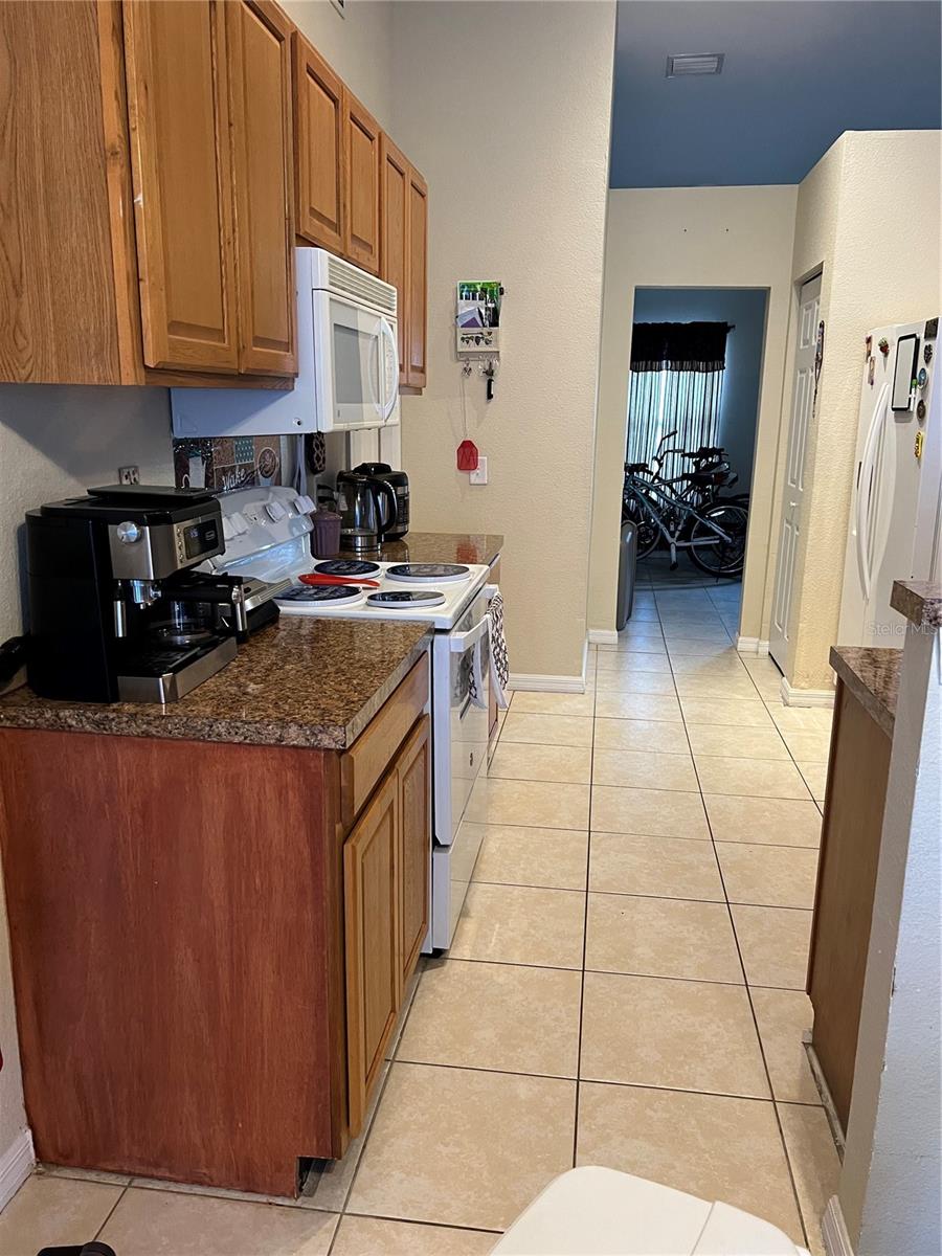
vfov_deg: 67.3
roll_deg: -1.9
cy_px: 628
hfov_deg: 53.1
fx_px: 943
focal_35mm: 26
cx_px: 471
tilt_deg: -12.9
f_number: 1.5
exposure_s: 1/60
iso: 320
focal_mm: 5.7
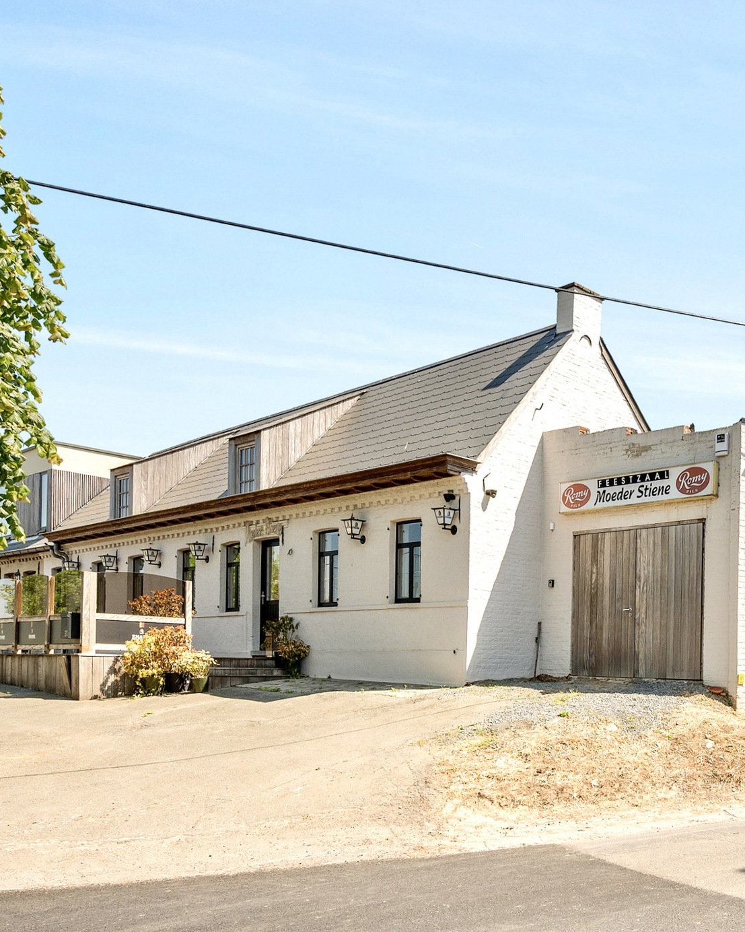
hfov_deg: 56.7
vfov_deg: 73.2
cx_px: 602
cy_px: 482
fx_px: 627
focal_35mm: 23
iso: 200
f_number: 13
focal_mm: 15.5
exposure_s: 1/160
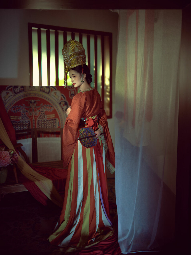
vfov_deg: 46.8
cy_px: 128
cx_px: 96
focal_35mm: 40
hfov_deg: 36.0
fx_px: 294
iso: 200
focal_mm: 50
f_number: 1.4
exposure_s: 1/250
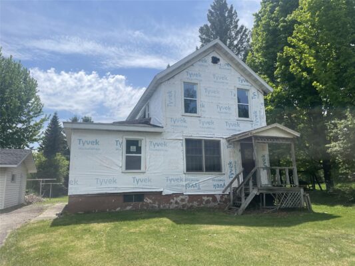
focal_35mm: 26
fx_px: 267
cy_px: 133
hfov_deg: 67.3
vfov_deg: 53.1
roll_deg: +1.4
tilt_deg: +11.2
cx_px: 178
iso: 32
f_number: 1.6
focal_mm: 4.2
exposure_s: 1/5291
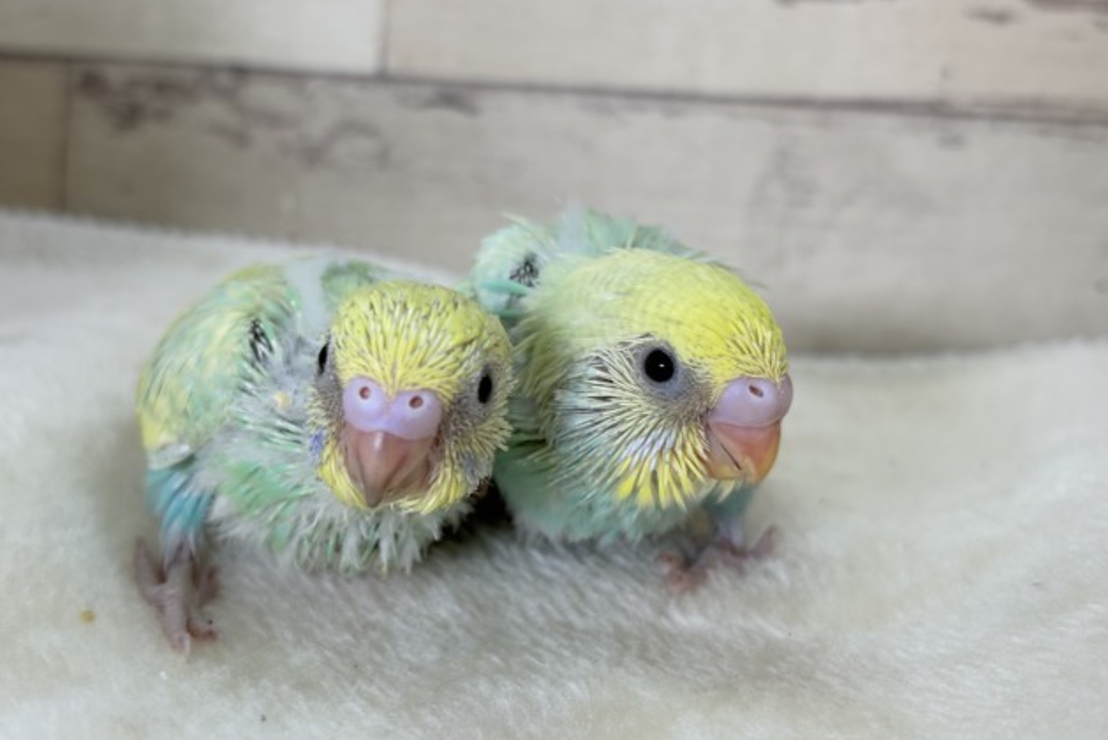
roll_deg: -3.2
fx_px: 1693
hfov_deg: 36.2
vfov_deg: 24.6
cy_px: 388
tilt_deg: -10.4
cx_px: 548
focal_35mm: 55
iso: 32
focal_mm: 5.96
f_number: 1.6
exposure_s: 1/50
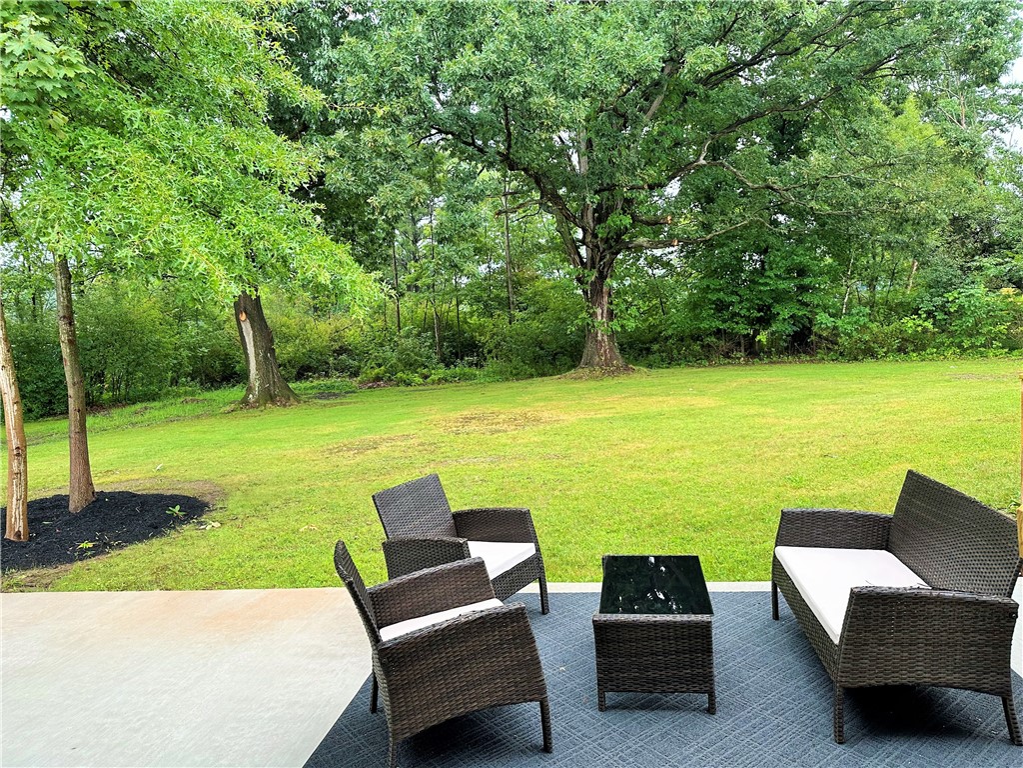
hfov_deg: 71.6
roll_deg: +3.9
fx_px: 709
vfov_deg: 56.8
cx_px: 512
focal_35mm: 24
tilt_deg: -5.6
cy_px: 384
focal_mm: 6.86
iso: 100
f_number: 1.78
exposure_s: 1/121
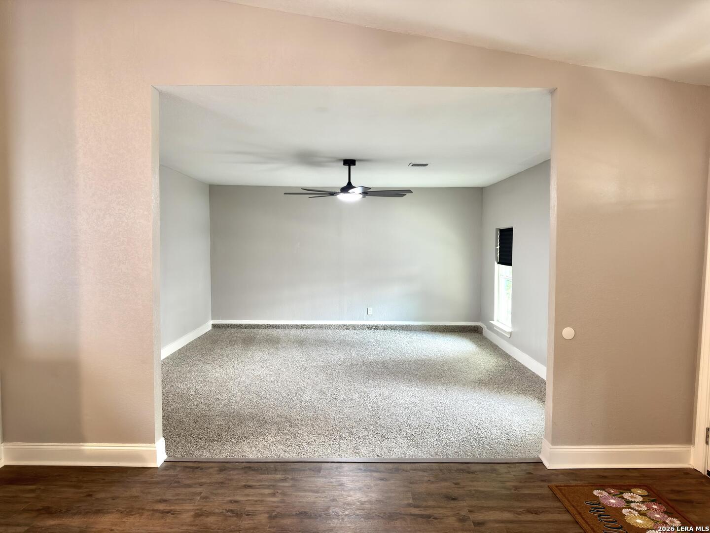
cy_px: 266
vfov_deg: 56.8
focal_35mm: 24
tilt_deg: -2.9
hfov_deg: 71.6
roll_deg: -0.4
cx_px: 355
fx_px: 492
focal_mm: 6.76
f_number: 1.78
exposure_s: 1/58
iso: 250
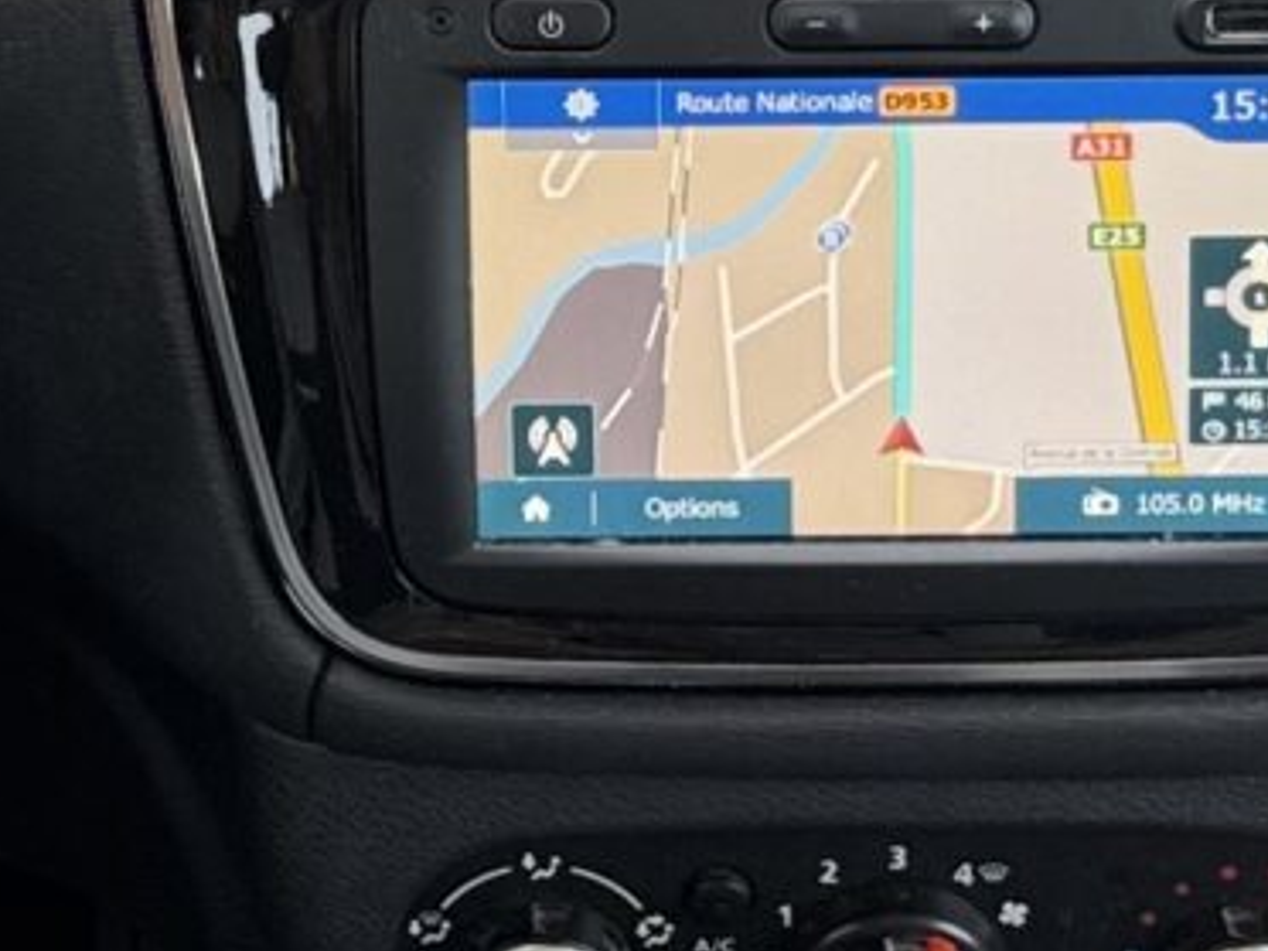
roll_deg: +2.5
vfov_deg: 9.0
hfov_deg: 12.0
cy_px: 89
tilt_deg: -35.3
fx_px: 6044
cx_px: 654
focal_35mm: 165
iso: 64
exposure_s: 1/176
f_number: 1.78
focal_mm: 6.76
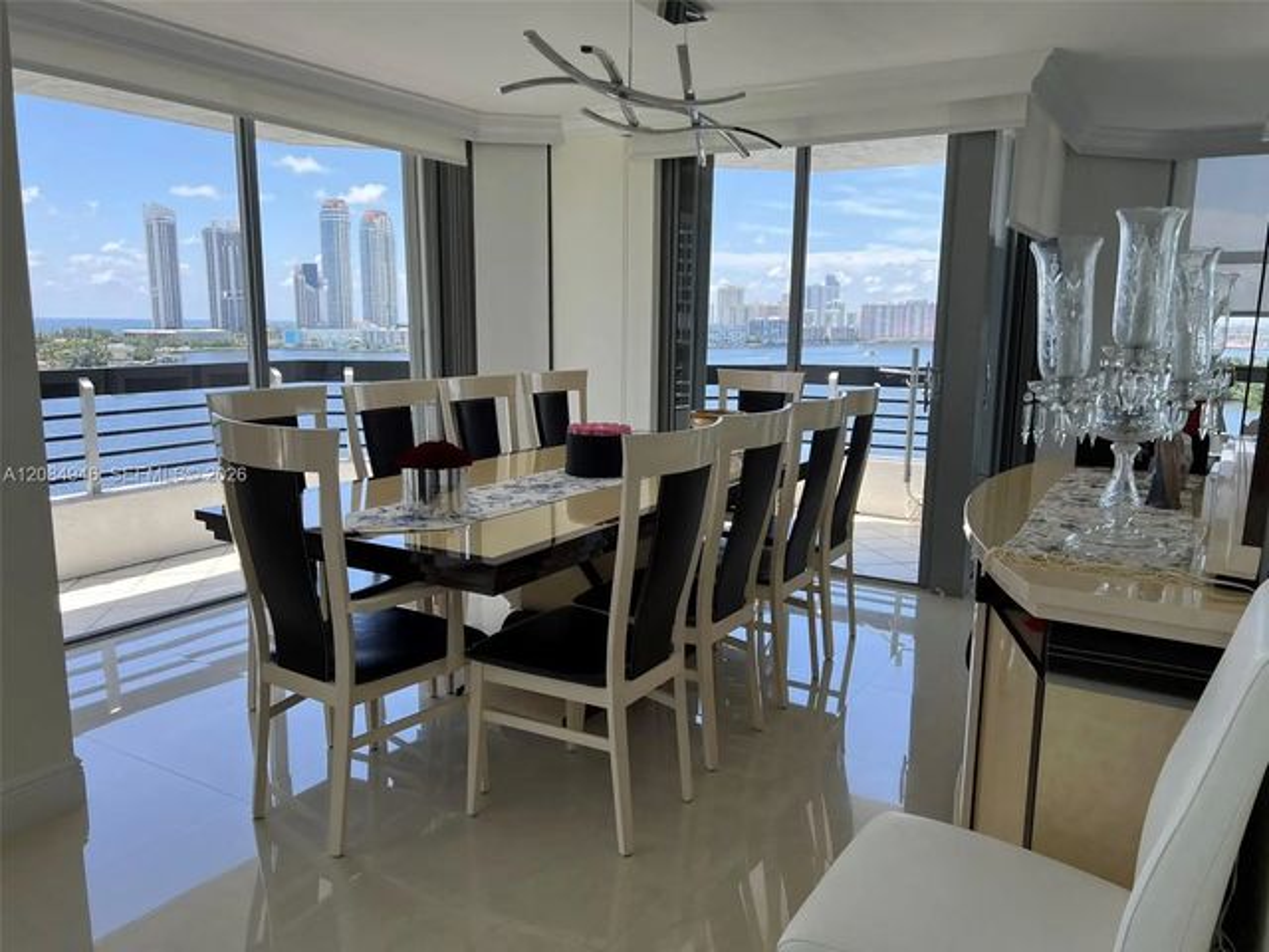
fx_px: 953
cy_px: 476
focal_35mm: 26
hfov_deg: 67.3
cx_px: 634
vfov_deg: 53.1
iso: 50
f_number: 1.5
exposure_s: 1/552
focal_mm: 5.7
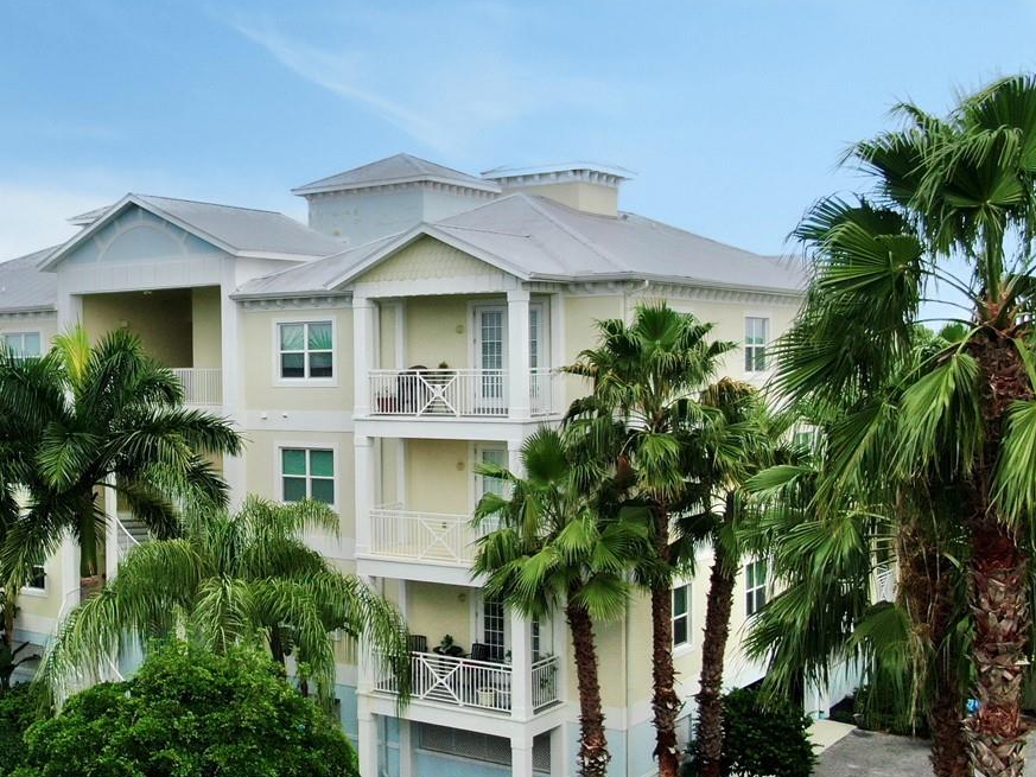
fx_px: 1317
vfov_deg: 32.9
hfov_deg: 41.7
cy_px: 414
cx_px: 266
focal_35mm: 44
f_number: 2.8
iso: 100
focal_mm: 4.39
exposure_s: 1/1600
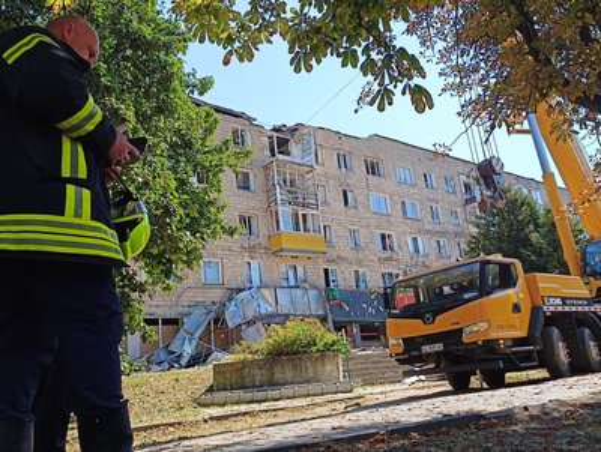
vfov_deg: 45.5
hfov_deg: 58.3
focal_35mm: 31
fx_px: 539
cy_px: 226
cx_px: 300
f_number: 1.69
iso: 50
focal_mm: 6.06
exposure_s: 1/538
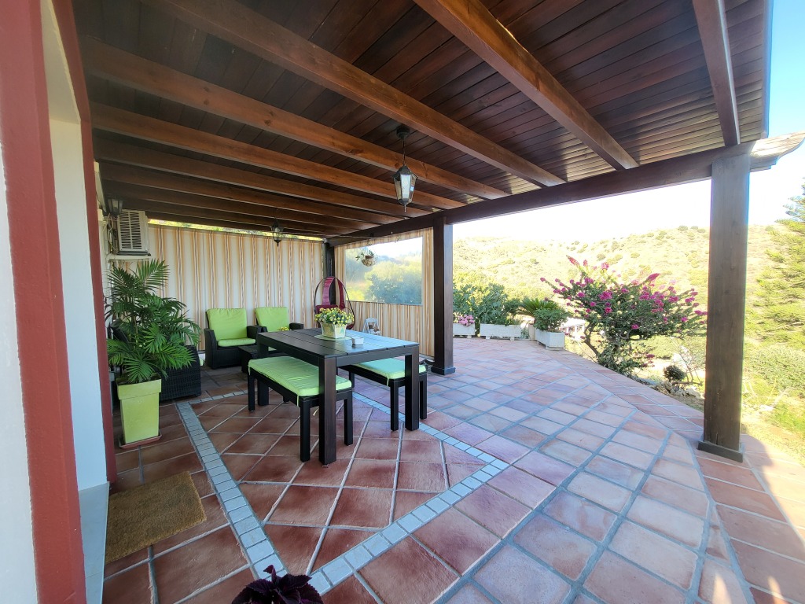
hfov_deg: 106.2
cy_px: 302
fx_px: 302
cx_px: 402
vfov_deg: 89.9
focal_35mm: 13
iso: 32
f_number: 2.2
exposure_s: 1/134
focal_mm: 1.74
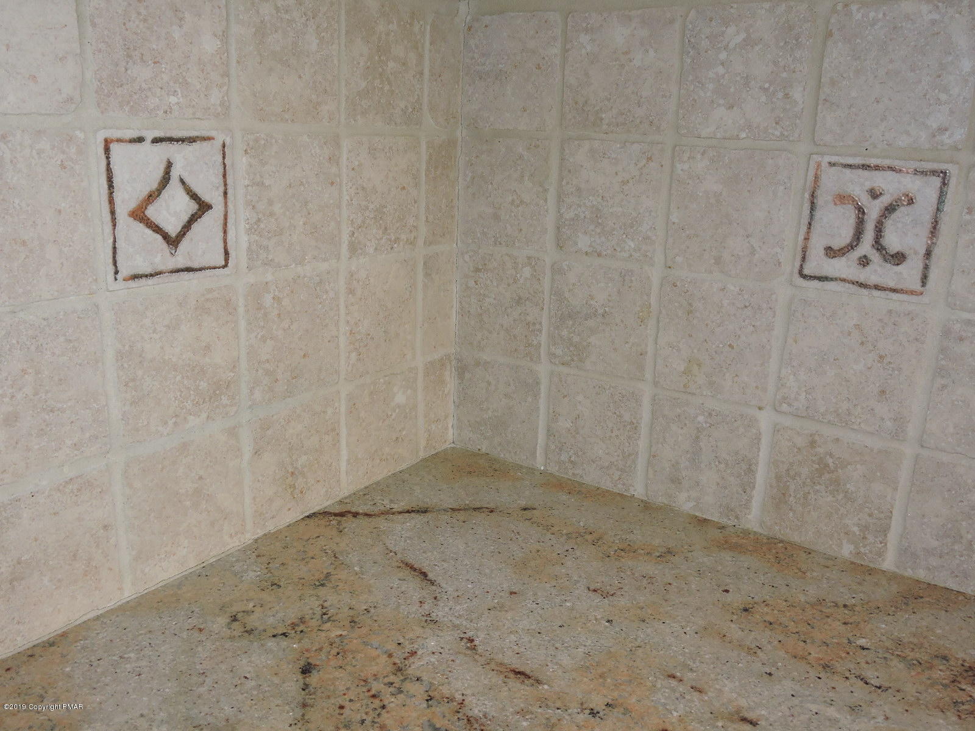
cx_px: 488
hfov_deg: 60.0
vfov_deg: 46.8
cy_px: 366
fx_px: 845
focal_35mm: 30
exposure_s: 1/30
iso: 200
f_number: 3.5
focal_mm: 5.4
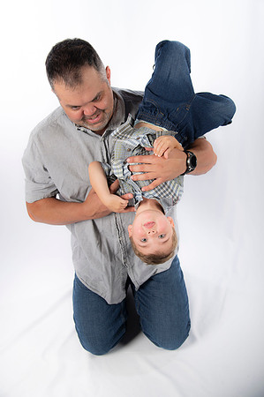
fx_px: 419
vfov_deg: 50.7
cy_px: 198
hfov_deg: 35.0
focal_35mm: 38
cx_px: 132
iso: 100
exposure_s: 1/200
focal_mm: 38
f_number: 5.6
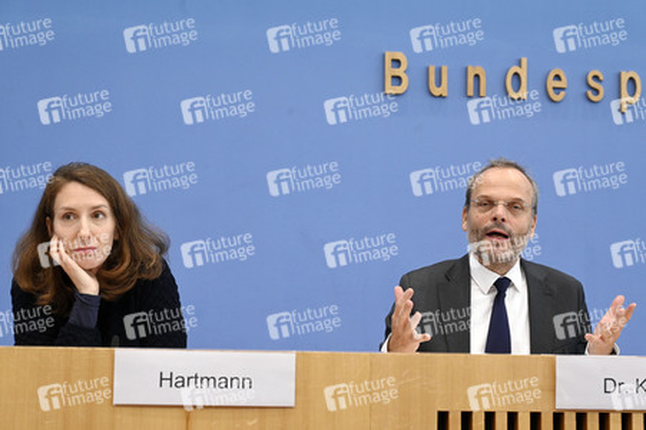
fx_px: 1022
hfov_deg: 35.1
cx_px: 323
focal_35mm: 57
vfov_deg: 23.7
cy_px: 215
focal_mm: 57
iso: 4000
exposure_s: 1/500
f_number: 6.3
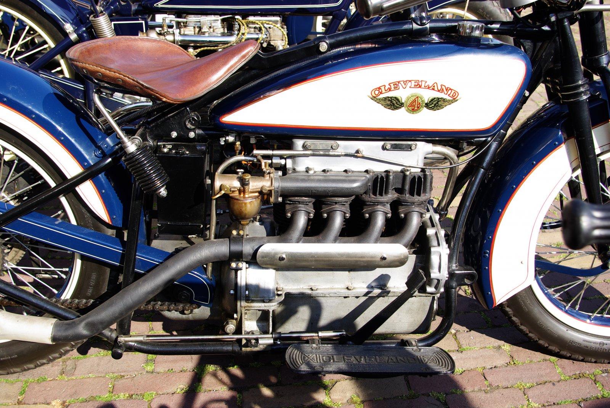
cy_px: 204
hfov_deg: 55.1
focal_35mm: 34
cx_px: 305
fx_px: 585
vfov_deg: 38.5
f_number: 6.7
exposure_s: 1/125
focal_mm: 23
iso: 100
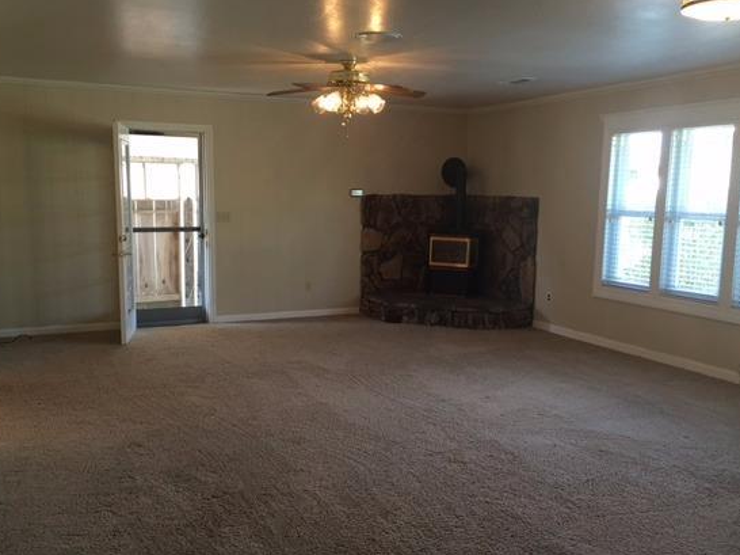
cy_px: 299
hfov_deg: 54.0
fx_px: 727
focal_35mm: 34
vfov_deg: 41.7
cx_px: 370
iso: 32
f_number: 2.2
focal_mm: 4.15
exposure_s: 1/15
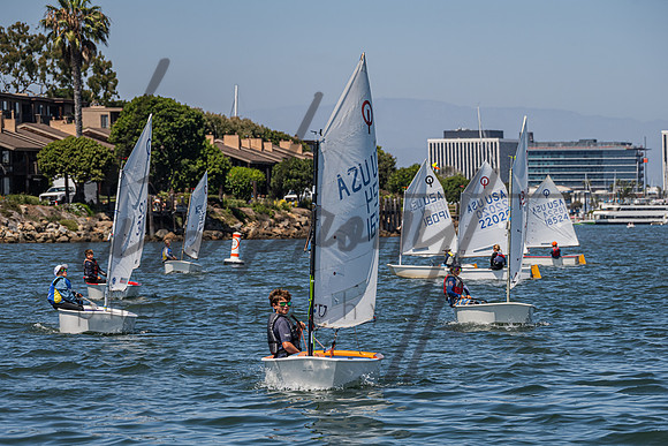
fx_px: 3197
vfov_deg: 8.0
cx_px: 335
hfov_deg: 11.9
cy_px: 265
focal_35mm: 172
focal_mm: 140
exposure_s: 1/1000
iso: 250
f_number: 7.1
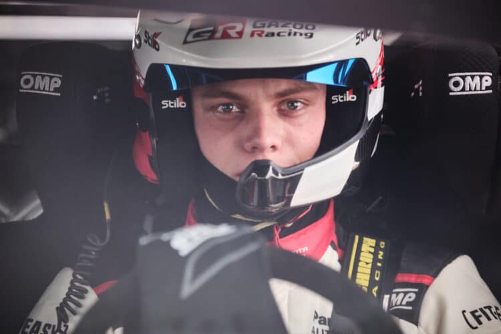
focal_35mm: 142
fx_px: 1976
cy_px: 167
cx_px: 250
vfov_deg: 9.7
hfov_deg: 14.4
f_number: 2.8
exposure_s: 1/250
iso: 1250
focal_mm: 94.5
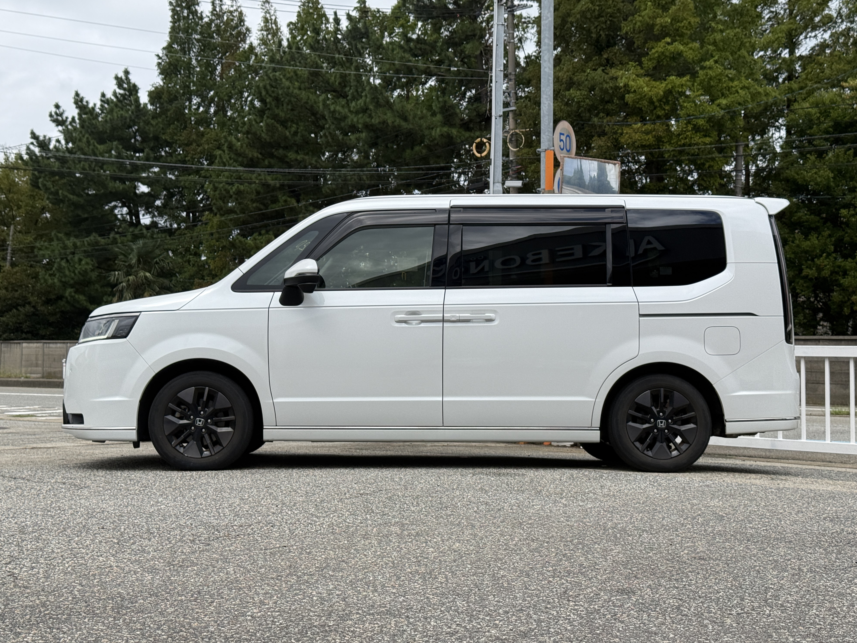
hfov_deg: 38.9
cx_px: 421
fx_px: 1213
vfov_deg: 29.7
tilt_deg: +2.0
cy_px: 319
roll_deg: -0.5
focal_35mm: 49
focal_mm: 6.76
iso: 80
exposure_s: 1/4098
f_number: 1.78
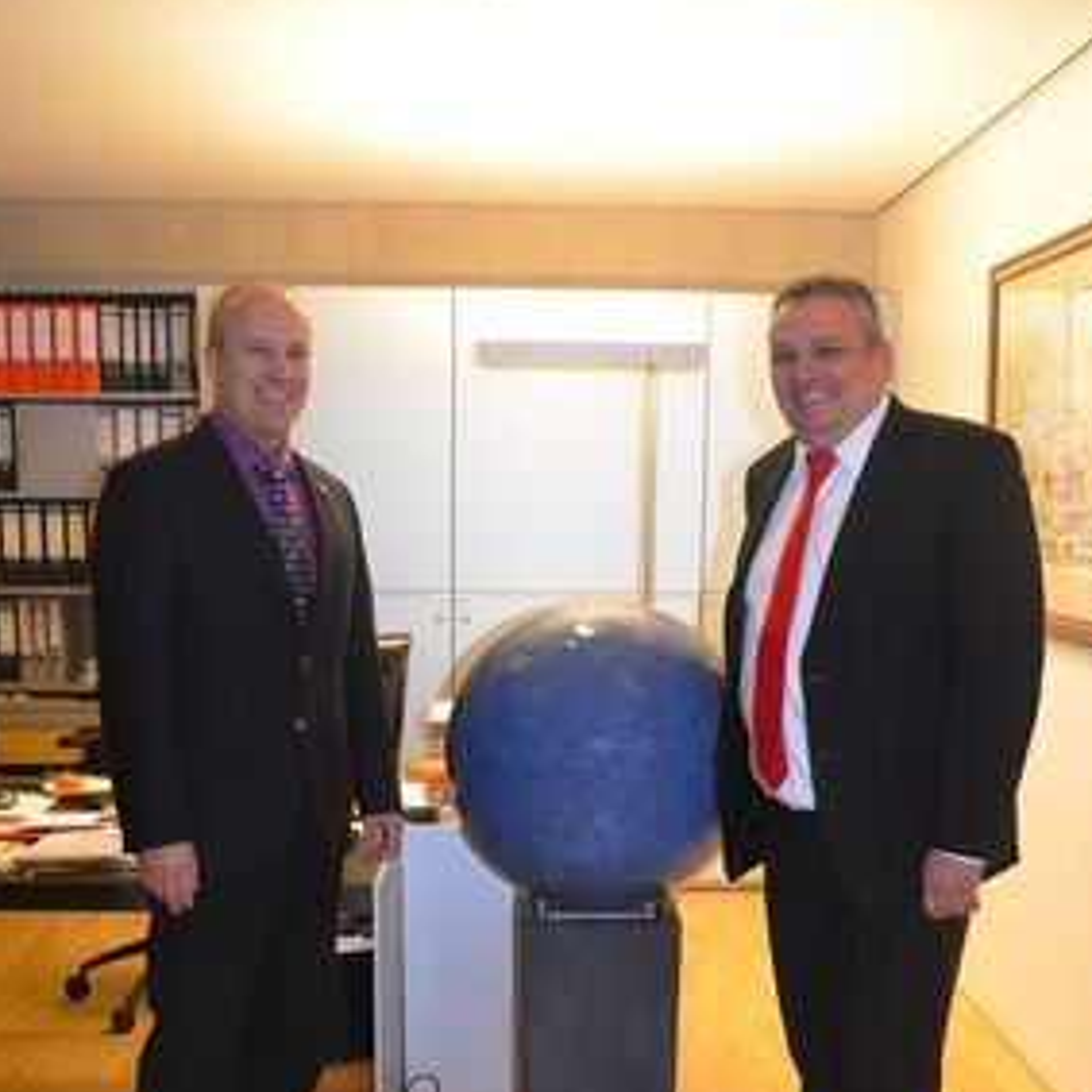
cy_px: 787
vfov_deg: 38.6
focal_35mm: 43
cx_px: 556
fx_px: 1523
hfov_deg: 39.4
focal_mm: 21
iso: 720
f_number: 3.8
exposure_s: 1/60
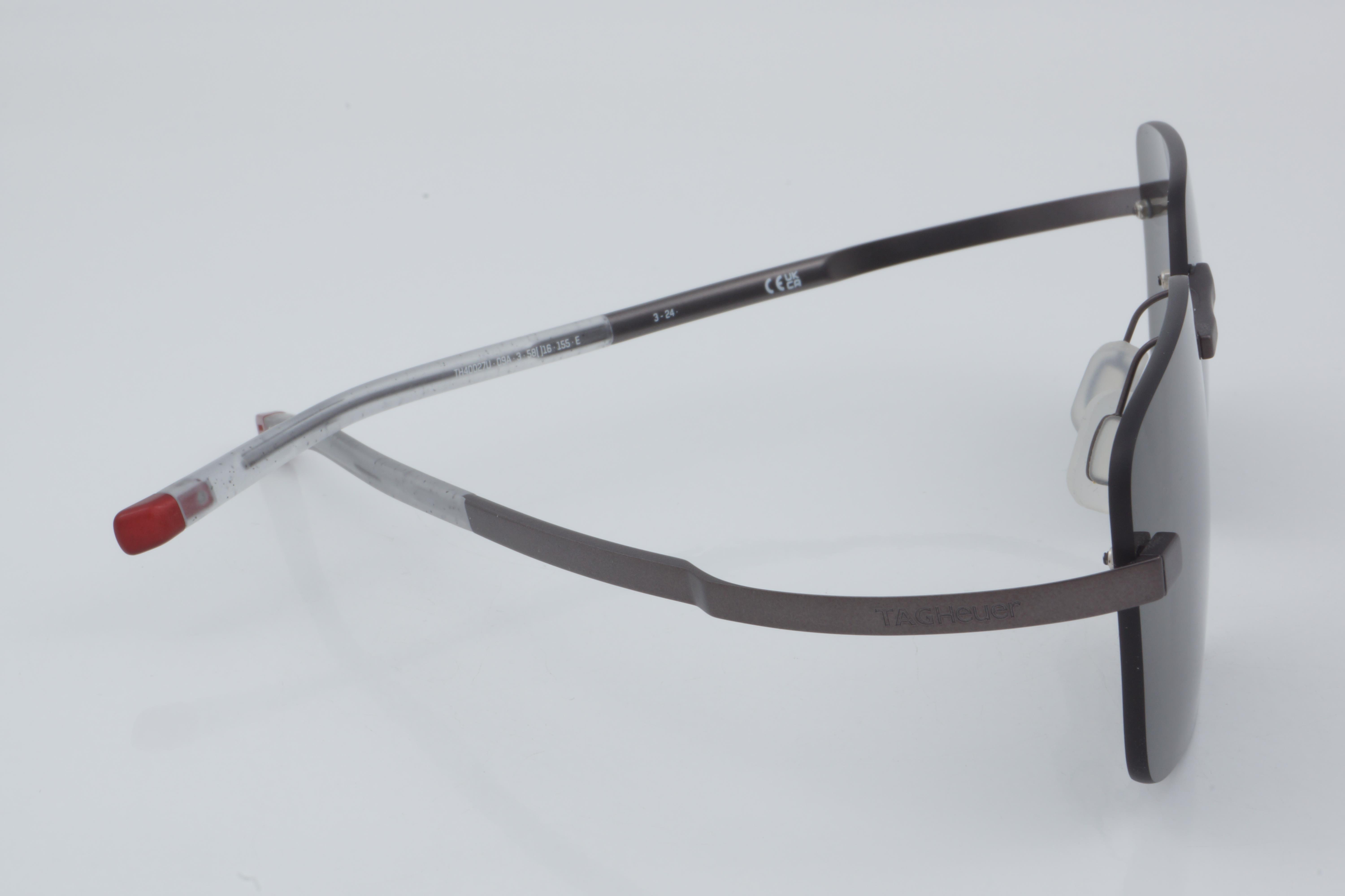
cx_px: 672
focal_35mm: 82
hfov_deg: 24.6
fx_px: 3082
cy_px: 448
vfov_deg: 16.6
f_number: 32
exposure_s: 1/4
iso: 100
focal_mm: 55
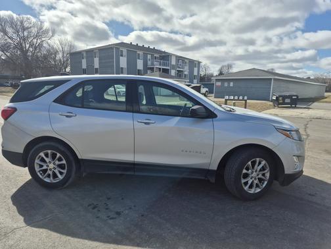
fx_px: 220
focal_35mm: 23
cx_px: 166
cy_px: 124
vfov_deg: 58.9
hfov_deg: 73.9
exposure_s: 1/2720
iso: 25
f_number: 1.8
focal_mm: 5.4
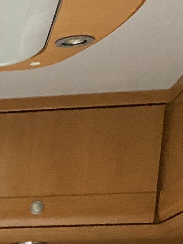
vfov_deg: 12.4
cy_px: 563
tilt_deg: -17.8
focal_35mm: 129
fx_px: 910
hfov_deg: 10.0
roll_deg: -1.5
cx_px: -261
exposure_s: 1/51
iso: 250
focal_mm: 4.25
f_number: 1.8
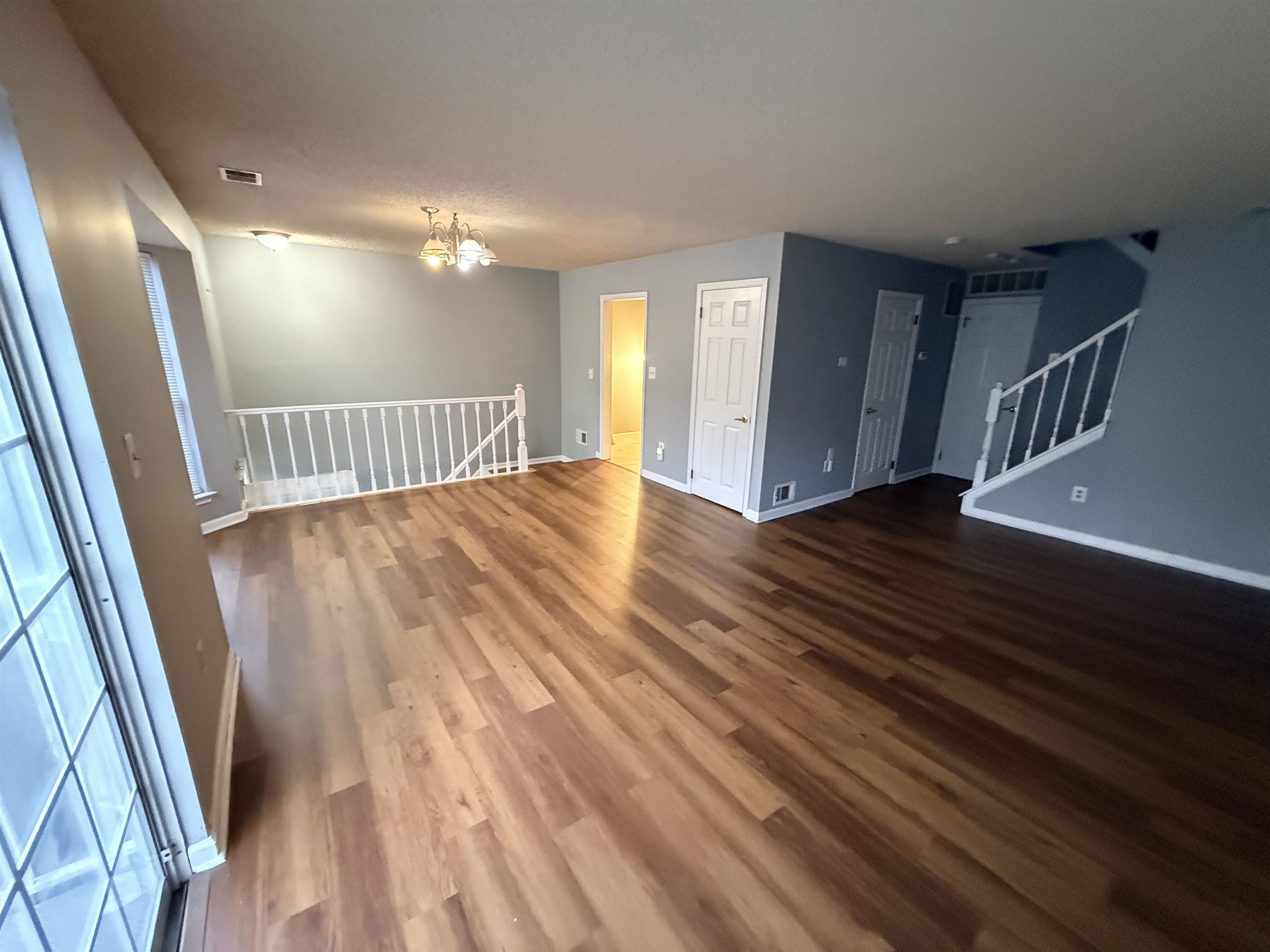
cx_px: 635
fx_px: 514
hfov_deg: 102.1
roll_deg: -2.3
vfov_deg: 85.7
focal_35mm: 14
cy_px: 476
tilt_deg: -11.6
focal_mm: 2.22
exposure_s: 1/60
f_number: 2.2
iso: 1000
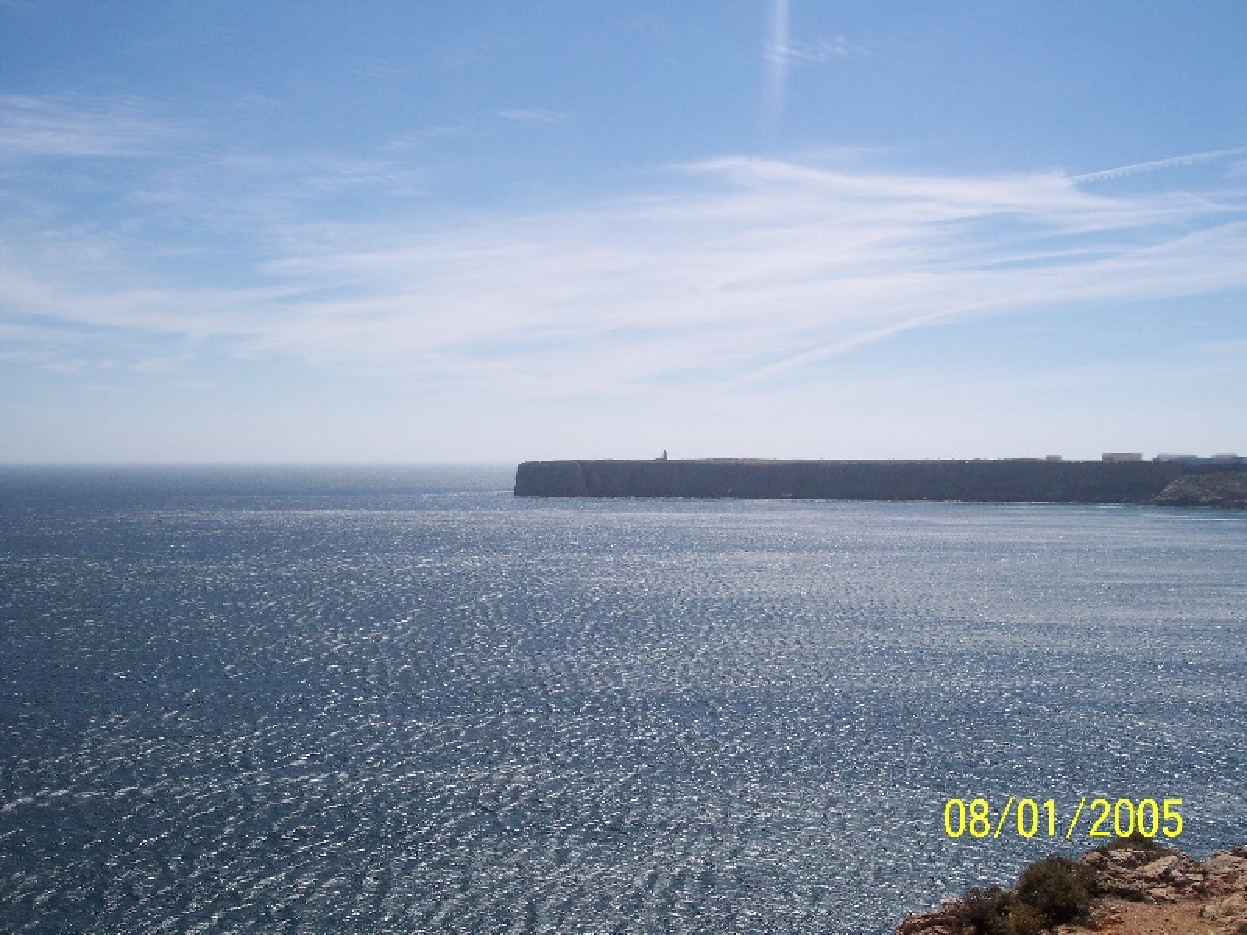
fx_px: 1369
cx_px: 624
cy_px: 468
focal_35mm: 38
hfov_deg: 49.0
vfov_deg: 37.7
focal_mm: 8
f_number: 4.8
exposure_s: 1/1000
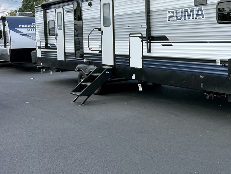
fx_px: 307
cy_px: 63
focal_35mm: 46
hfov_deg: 39.3
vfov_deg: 31.4
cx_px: 192
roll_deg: +0.8
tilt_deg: -4.9
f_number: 1.5
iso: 50
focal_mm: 5.7
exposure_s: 1/2404
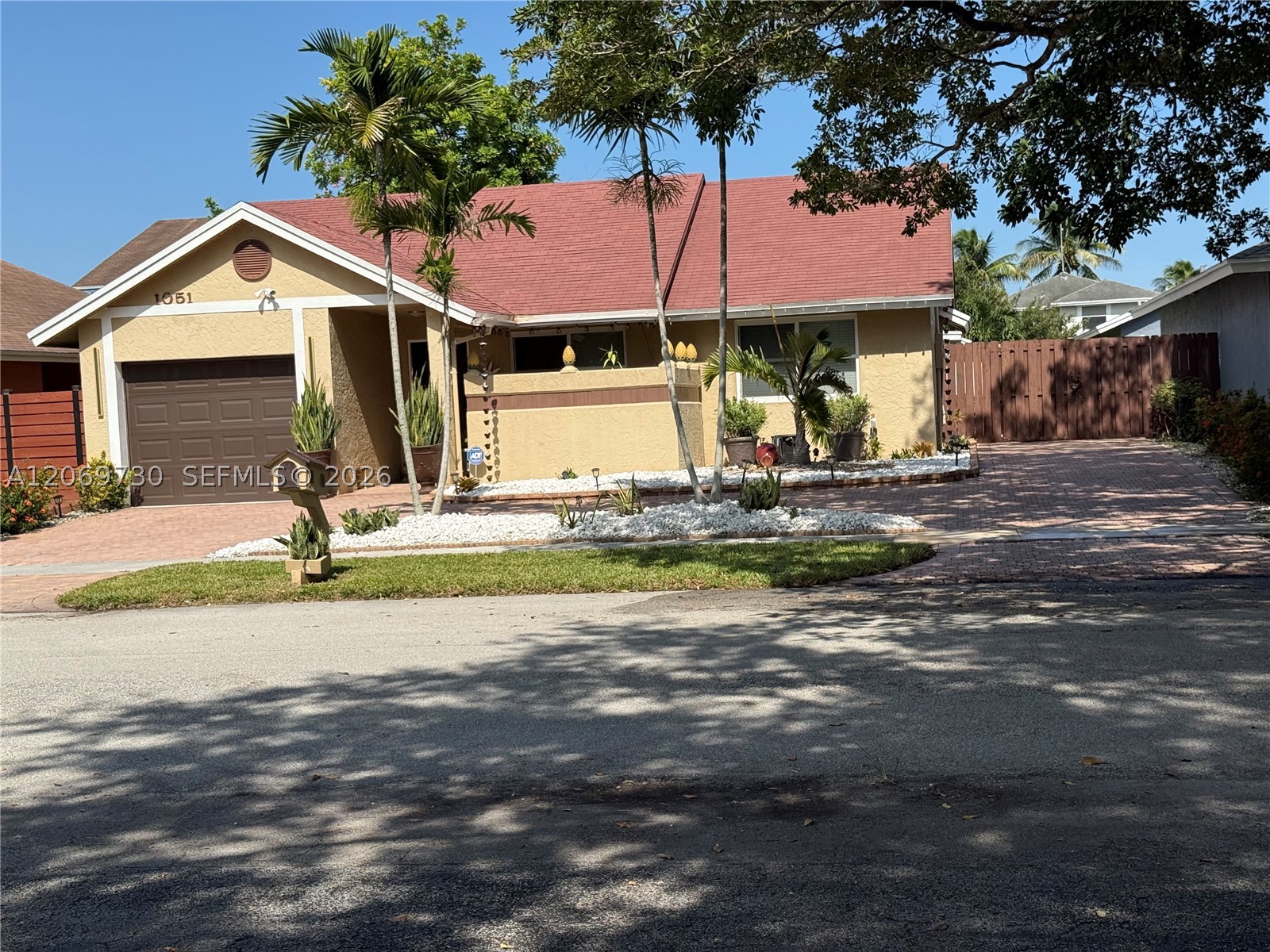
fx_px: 1761
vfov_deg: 30.3
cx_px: 635
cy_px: 476
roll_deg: +2.8
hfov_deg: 39.7
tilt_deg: -2.4
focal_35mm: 48
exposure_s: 1/5587
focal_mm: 6.76
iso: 64
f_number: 1.78
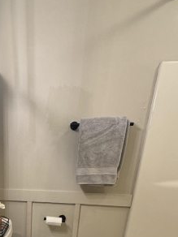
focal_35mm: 32
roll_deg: -0.3
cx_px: 18
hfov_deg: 40.8
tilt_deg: -19.7
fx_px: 219
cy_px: 227
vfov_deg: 48.6
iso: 160
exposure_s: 1/60
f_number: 2.2
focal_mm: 2.22
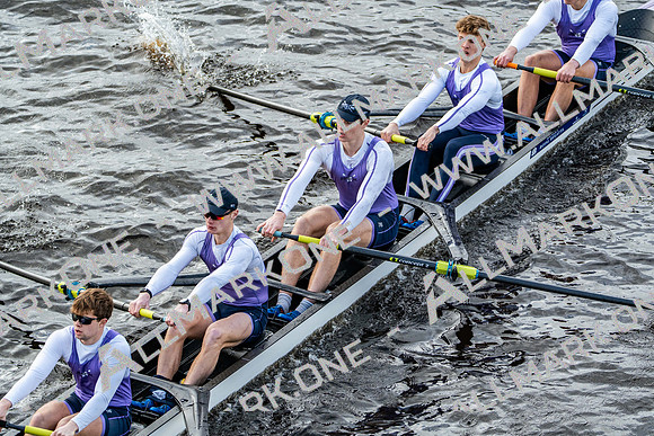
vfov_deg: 5.2
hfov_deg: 7.7
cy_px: 218
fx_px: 4833
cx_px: 327
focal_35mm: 266
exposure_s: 1/1250
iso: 1000
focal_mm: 266
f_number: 5.6
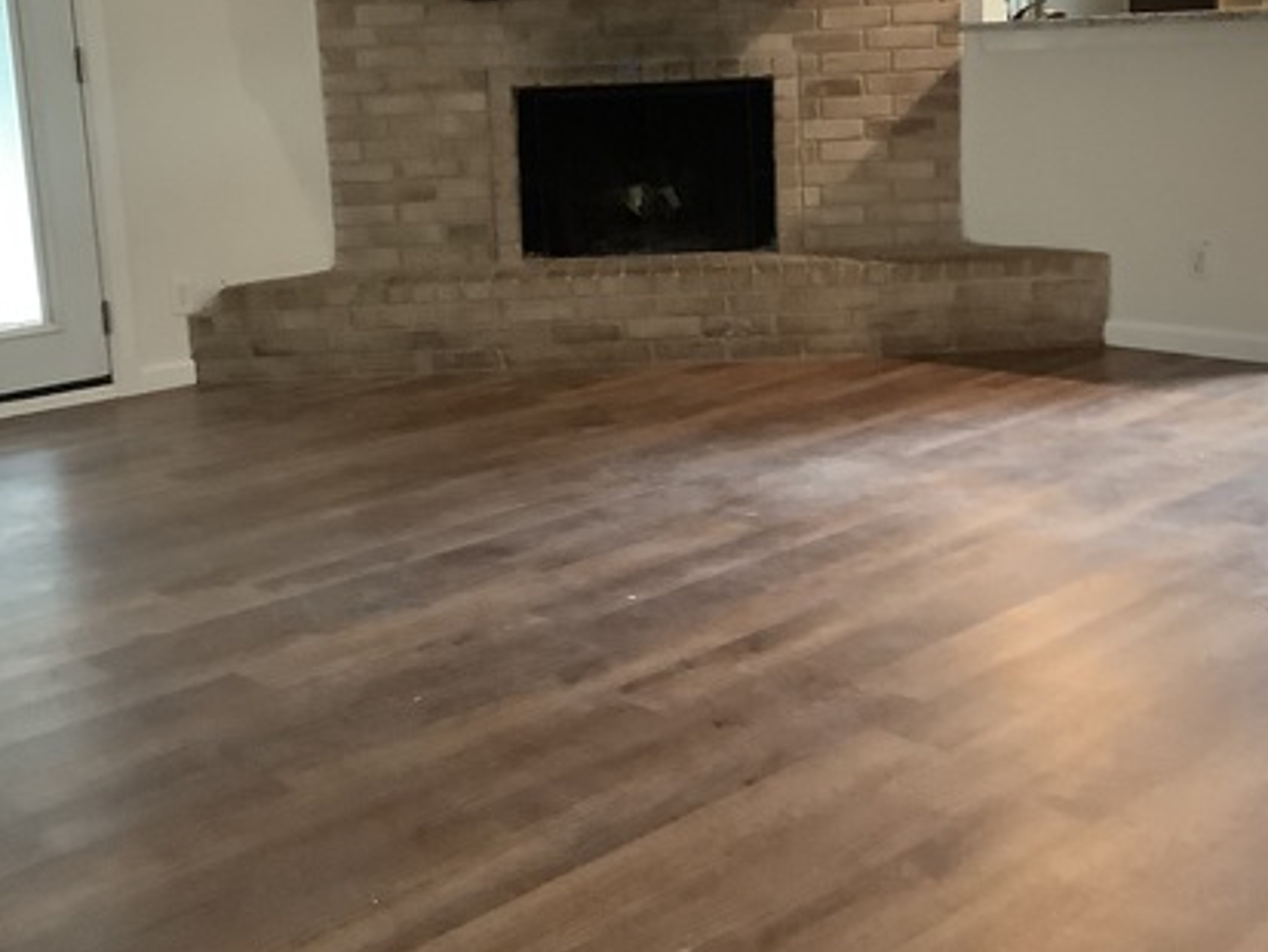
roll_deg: +2.8
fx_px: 1759
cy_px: 350
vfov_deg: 30.1
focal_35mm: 48
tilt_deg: -10.2
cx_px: 688
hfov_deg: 39.6
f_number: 2.4
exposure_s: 1/30
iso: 500
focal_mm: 3.3
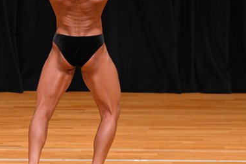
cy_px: 49
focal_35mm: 522
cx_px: 42
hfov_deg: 4.0
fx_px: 3564
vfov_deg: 2.6
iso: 3200
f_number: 5.6
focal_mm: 170
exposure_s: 1/400
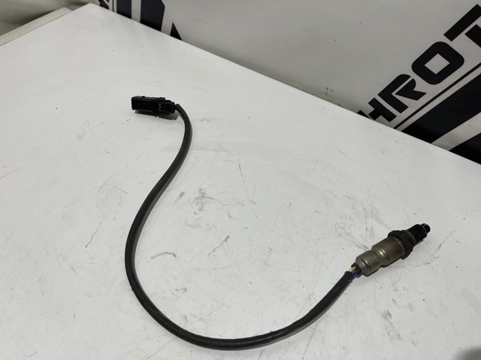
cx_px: 240
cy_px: 180
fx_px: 347
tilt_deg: -50.9
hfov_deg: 69.4
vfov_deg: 54.8
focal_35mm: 25
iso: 100
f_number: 1.6
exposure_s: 1/100
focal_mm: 5.1
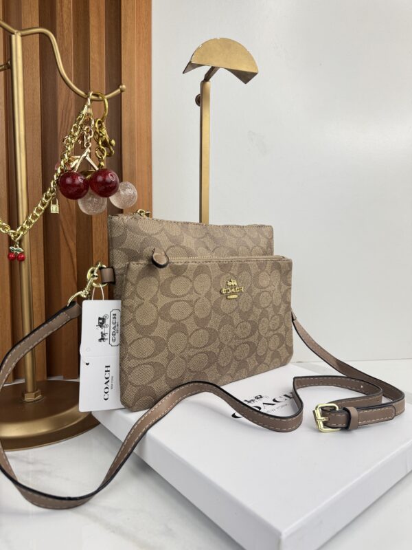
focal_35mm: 24
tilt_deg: -5.6
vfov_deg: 71.6
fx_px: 381
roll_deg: -0.5
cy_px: 275
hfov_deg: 56.8
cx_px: 206
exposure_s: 1/394
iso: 80
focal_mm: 6.76
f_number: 1.78
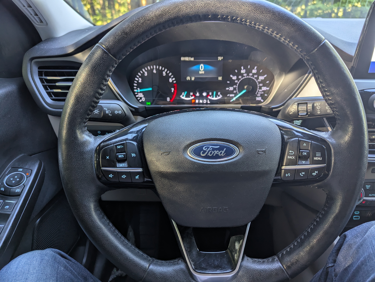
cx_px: 188
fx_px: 260
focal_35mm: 24
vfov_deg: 56.9
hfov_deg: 71.5
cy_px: 141
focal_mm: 6.81
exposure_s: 1/73.8
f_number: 1.85
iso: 164
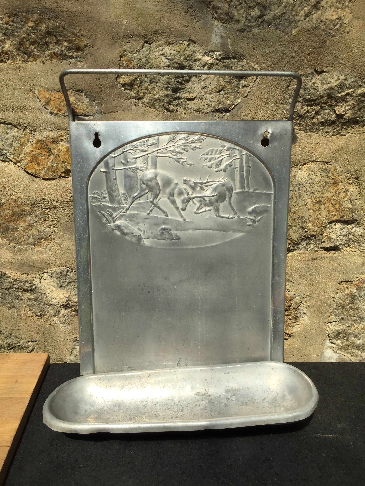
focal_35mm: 29
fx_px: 408
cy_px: 243
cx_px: 182
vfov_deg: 61.7
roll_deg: +0.1
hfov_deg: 48.2
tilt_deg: -23.3
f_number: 2.2
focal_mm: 4.15
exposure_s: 1/1412
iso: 32
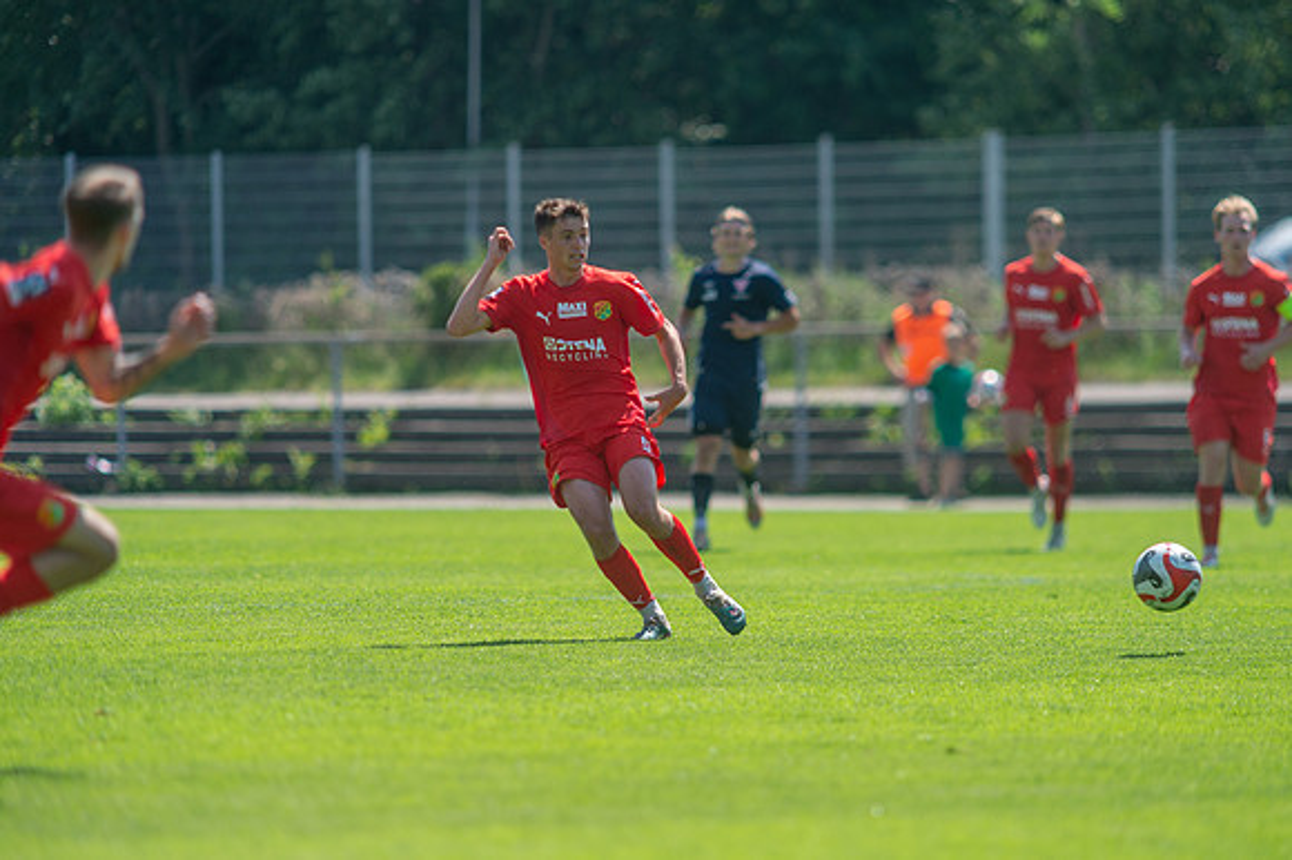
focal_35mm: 420
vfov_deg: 3.3
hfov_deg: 4.9
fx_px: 15064
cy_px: 430
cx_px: 646
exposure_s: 1/2000
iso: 360
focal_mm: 420
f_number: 4
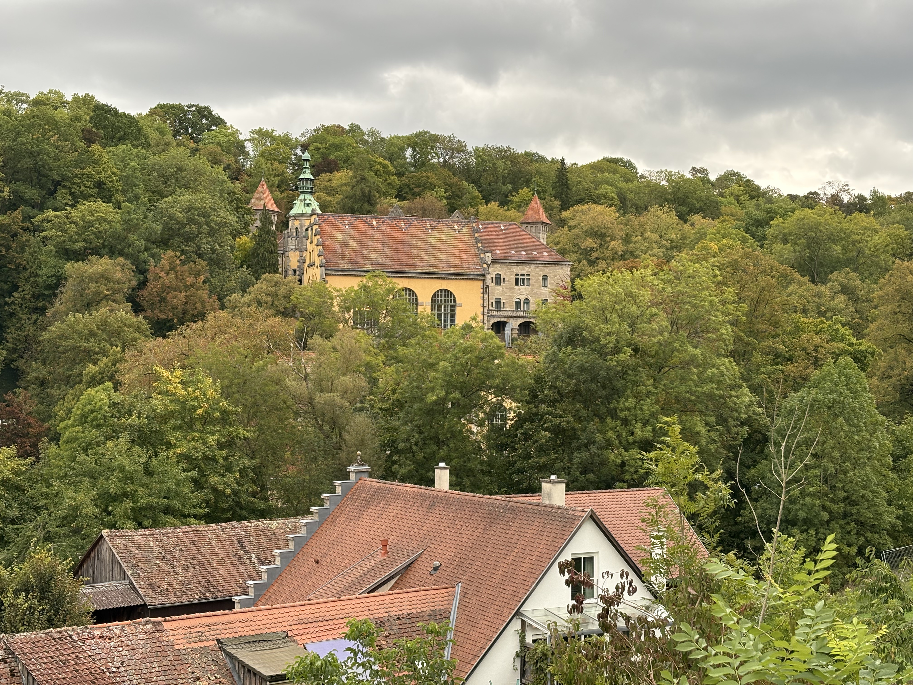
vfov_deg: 28.0
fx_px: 1372
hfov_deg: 36.8
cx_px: 456
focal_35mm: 52
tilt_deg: +0.4
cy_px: 342
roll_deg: -0.3
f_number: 1.6
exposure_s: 1/268
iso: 50
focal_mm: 5.96
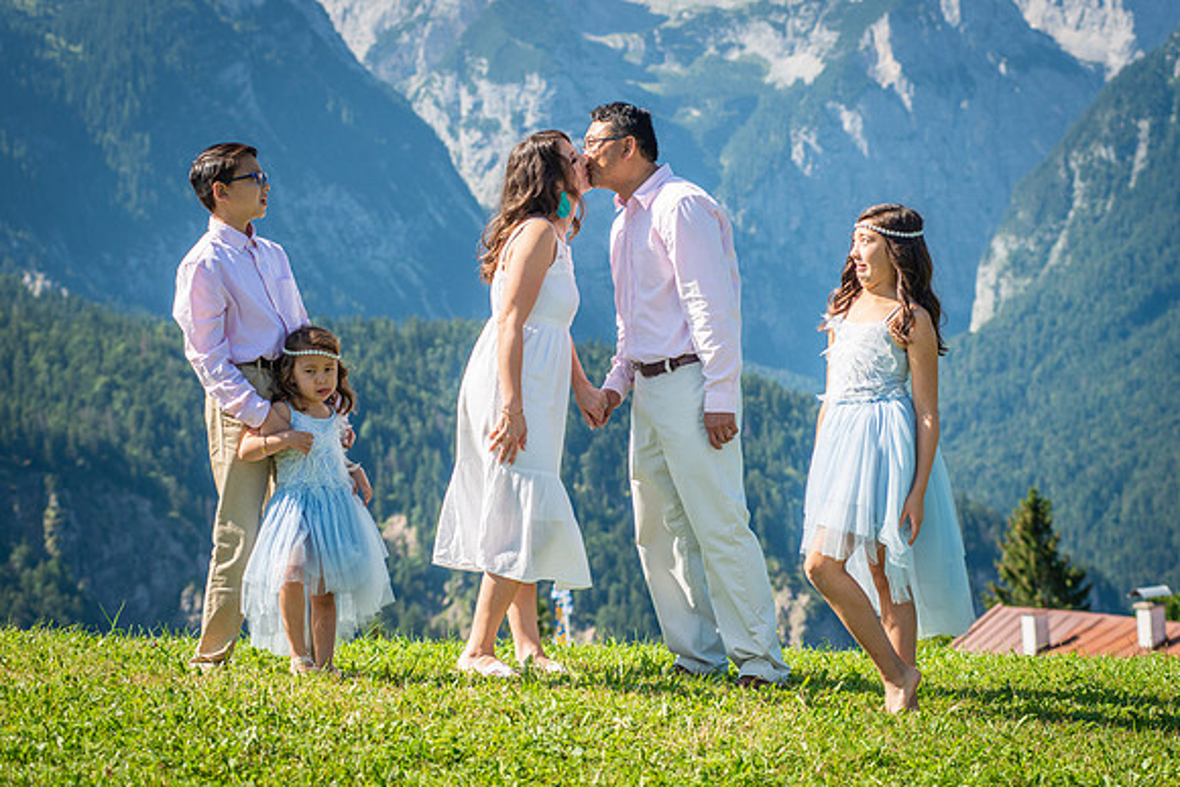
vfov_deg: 13.3
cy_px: 347
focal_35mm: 103
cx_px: 659
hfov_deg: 19.9
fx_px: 3369
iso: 160
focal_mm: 92
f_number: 5.6
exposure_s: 1/500
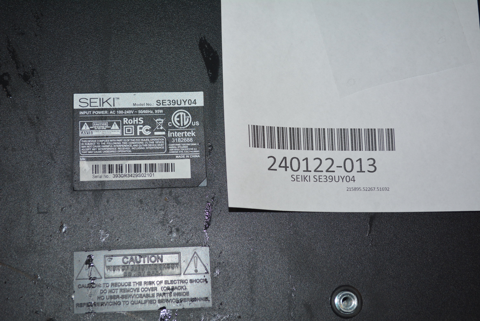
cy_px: 160
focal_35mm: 57
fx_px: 761
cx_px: 240
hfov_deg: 35.0
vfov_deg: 23.8
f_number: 5
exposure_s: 1/60
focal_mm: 38
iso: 450
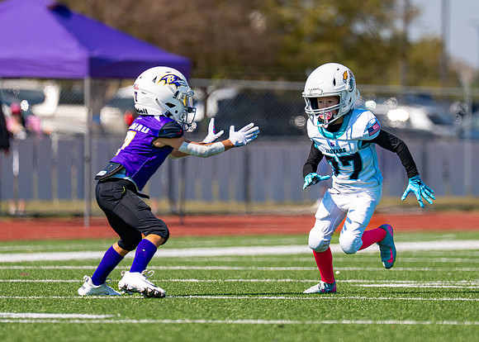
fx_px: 5815
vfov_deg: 3.4
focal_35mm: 428
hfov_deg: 4.7
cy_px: 148
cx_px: 306
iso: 100
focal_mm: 200
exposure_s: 1/2500
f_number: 2.8
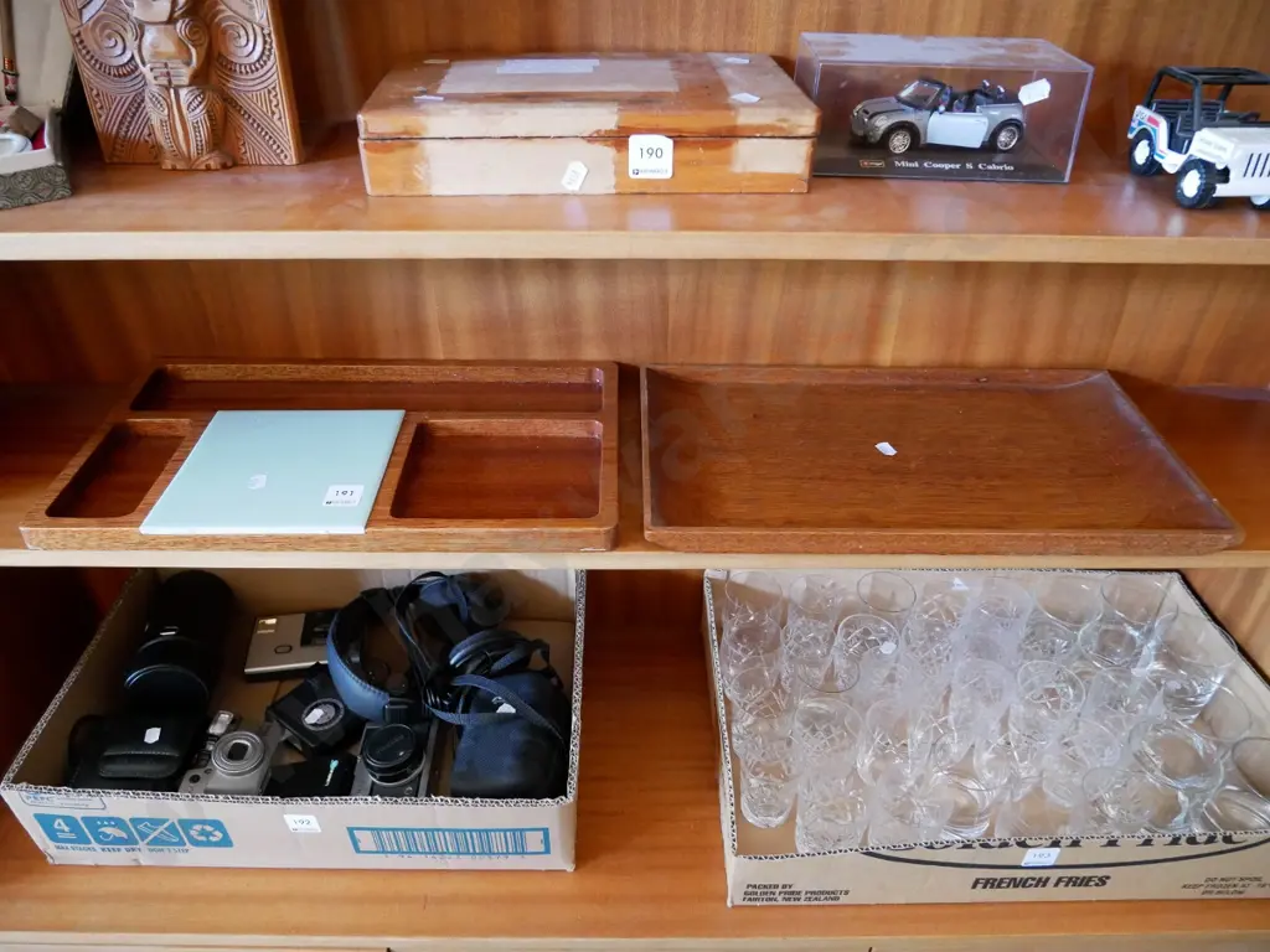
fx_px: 881
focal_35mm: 24
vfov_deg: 56.8
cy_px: 476
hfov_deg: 71.6
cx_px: 635
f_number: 4
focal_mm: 12
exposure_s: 1/13
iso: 3200
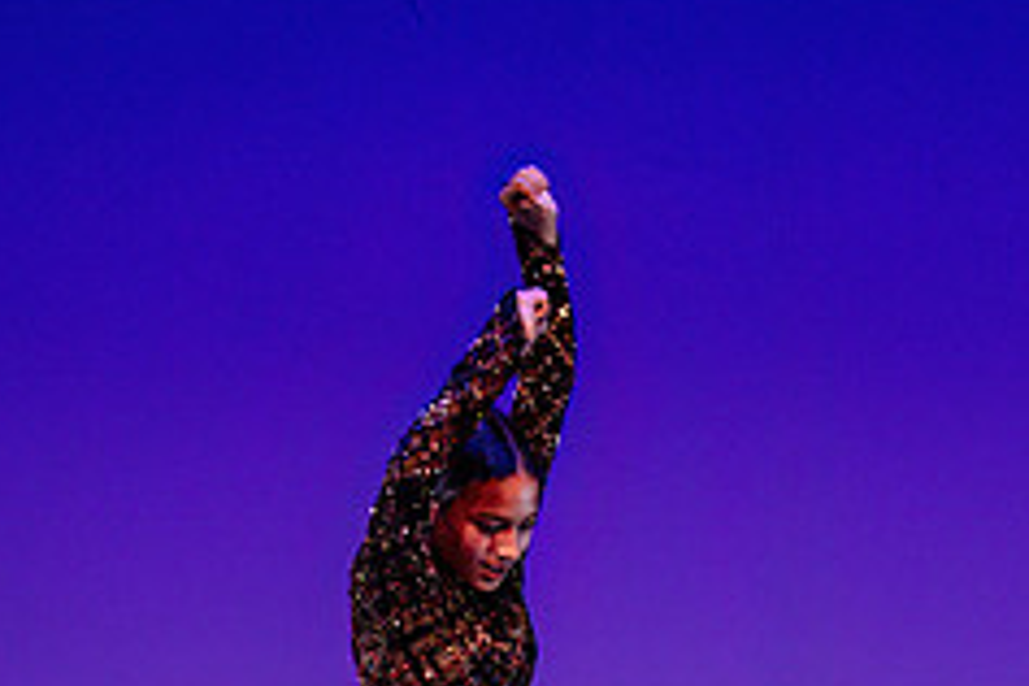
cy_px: 1040
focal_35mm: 467
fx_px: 13347
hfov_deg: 4.4
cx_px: 564
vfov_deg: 2.9
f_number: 2.8
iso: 1600
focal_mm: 145
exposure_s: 1/400
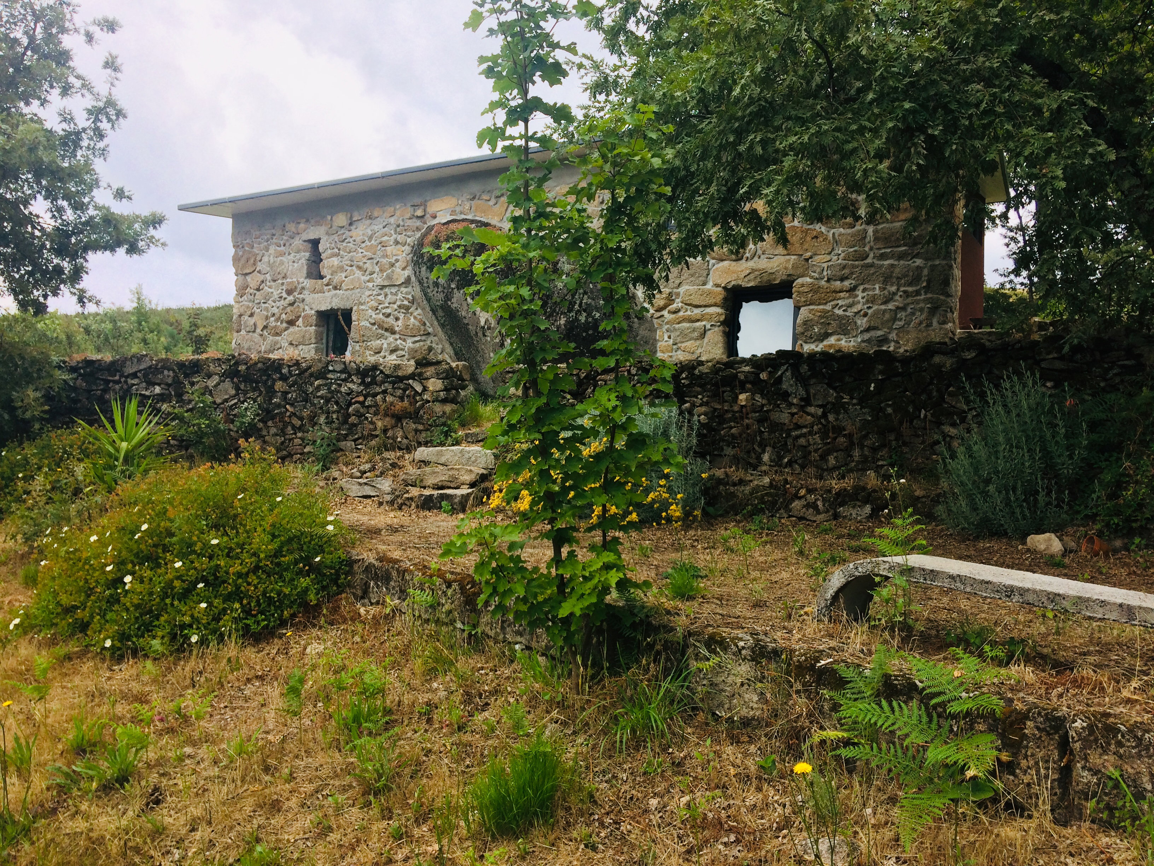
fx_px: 967
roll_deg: -2.2
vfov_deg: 48.2
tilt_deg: +0.8
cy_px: 433
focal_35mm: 29
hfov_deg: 61.7
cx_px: 577
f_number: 2.2
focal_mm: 4.15
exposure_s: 1/1026
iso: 32
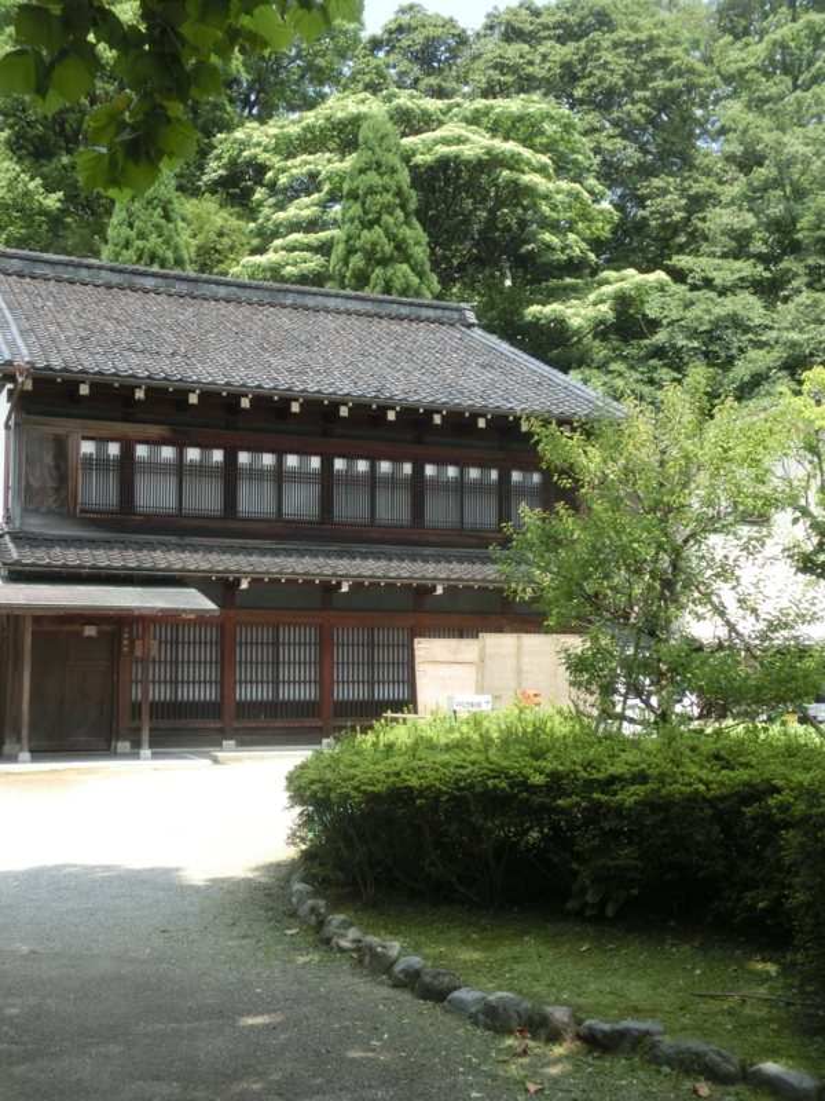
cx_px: 412
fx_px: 1271
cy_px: 550
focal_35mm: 40
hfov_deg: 36.0
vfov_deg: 46.8
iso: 80
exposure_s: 1/160
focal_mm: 7.15
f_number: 4
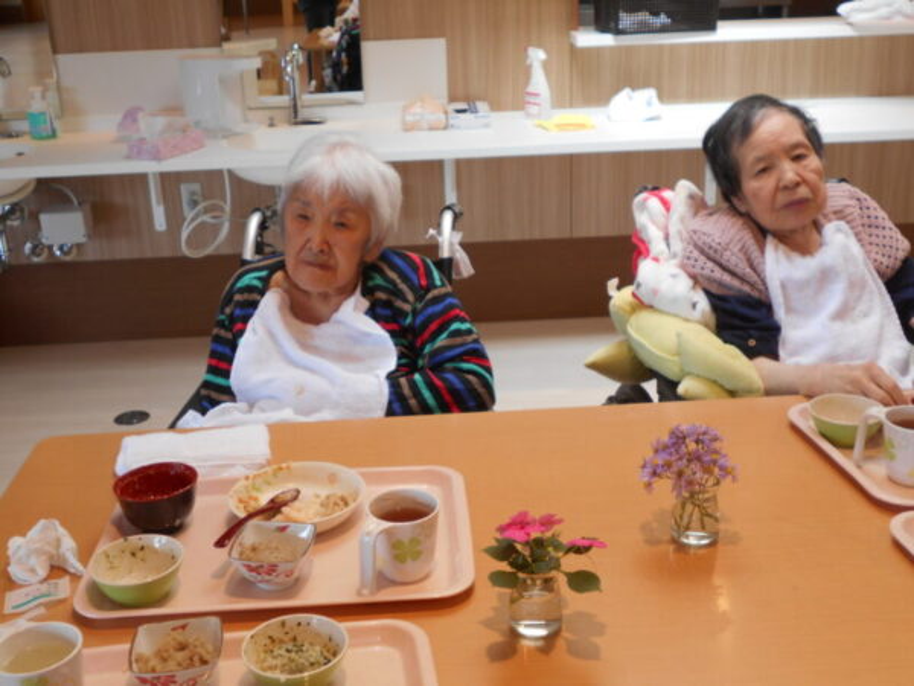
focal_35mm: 44
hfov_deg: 42.9
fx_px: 1162
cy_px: 343
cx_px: 457
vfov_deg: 32.9
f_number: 4.2
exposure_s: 1/30
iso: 80
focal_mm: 7.7
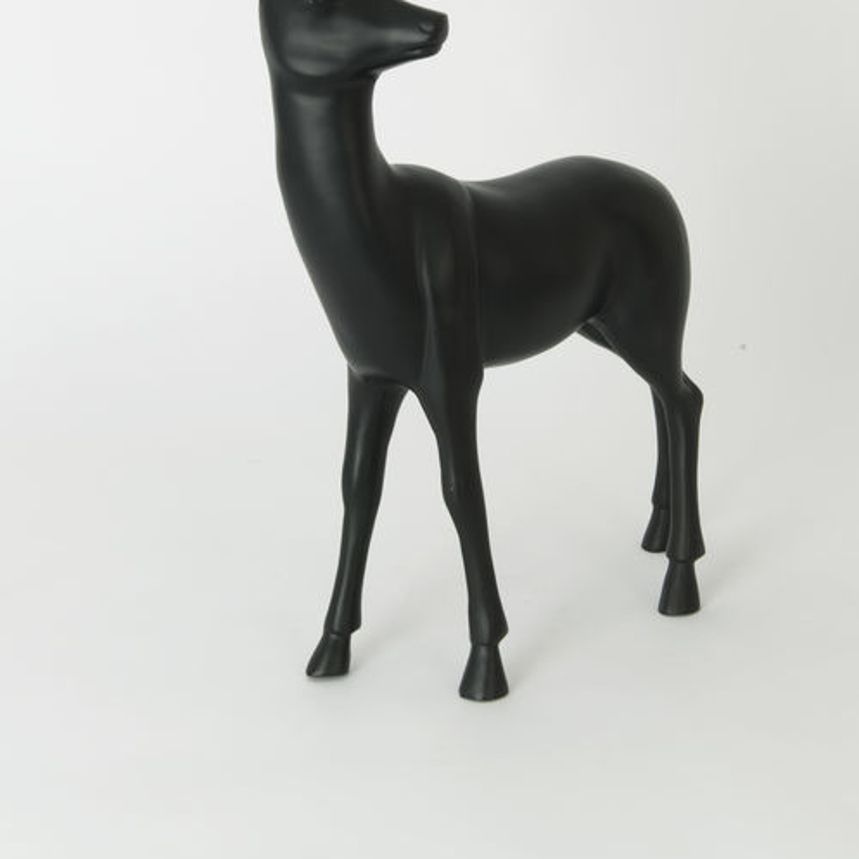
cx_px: 422
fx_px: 1965
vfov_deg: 24.2
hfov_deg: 24.7
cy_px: 163
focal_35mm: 70
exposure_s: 1/100
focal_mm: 42
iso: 100
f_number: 20
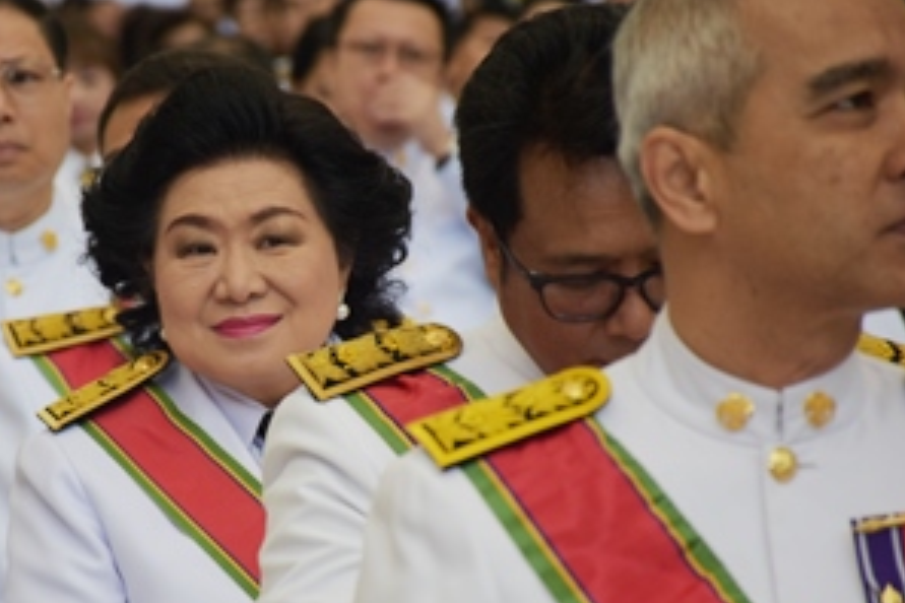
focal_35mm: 318
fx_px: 7994
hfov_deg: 6.5
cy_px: 356
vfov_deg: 4.3
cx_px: 244
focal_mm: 140
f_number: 5.6
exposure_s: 1/80
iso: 320
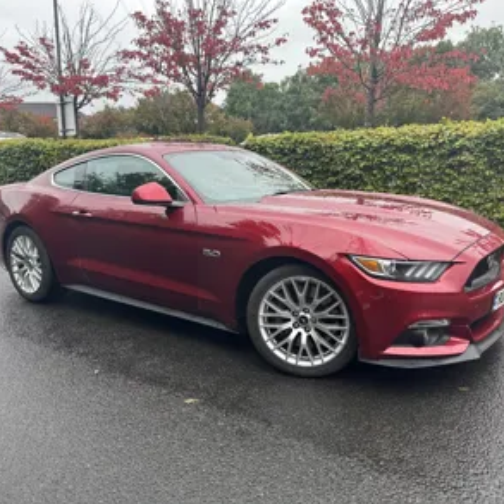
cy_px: 251
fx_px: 478
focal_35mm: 29
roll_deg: -0.3
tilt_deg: -11.5
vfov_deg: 55.6
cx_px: 253
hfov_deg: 55.6
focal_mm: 6.76
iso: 80
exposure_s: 1/425
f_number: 1.78
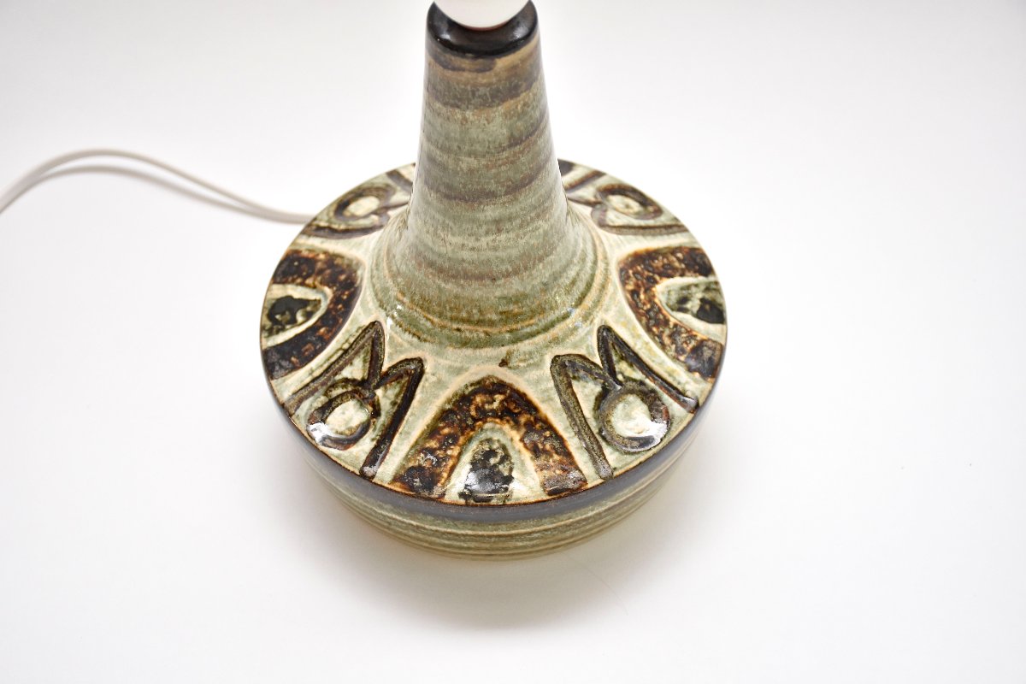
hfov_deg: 29.9
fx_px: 1924
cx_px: 513
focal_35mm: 68
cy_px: 342
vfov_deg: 20.2
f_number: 4.5
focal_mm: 45
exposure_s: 1/160
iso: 640
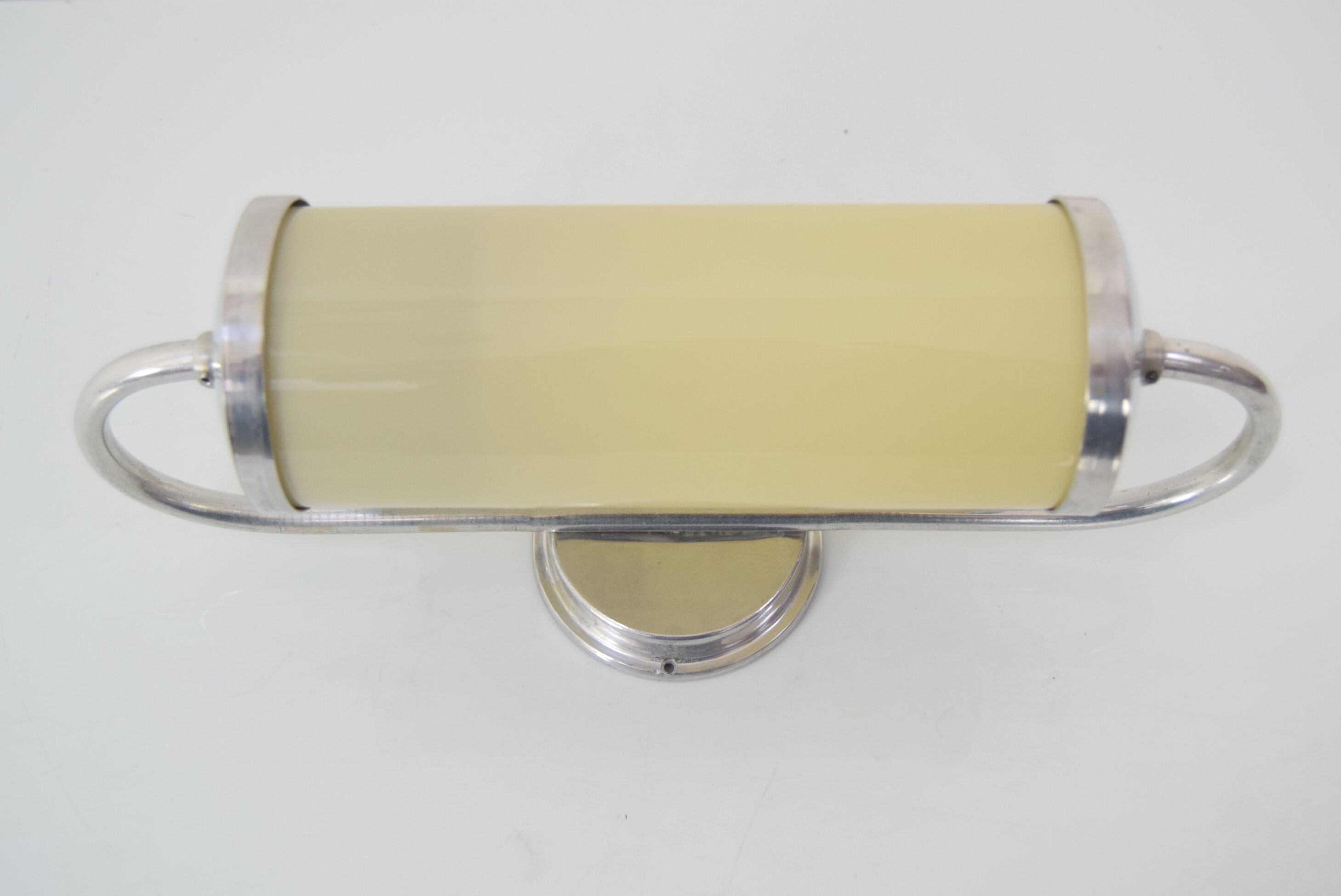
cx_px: 684
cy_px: 442
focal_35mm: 40
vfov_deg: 33.5
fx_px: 1491
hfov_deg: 48.4
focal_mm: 26
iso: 1600
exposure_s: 1/100
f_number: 5
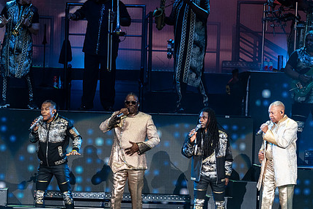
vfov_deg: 3.4
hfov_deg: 5.1
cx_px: 109
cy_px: 78
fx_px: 3522
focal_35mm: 405
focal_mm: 210
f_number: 5.3
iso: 1000
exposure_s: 1/500
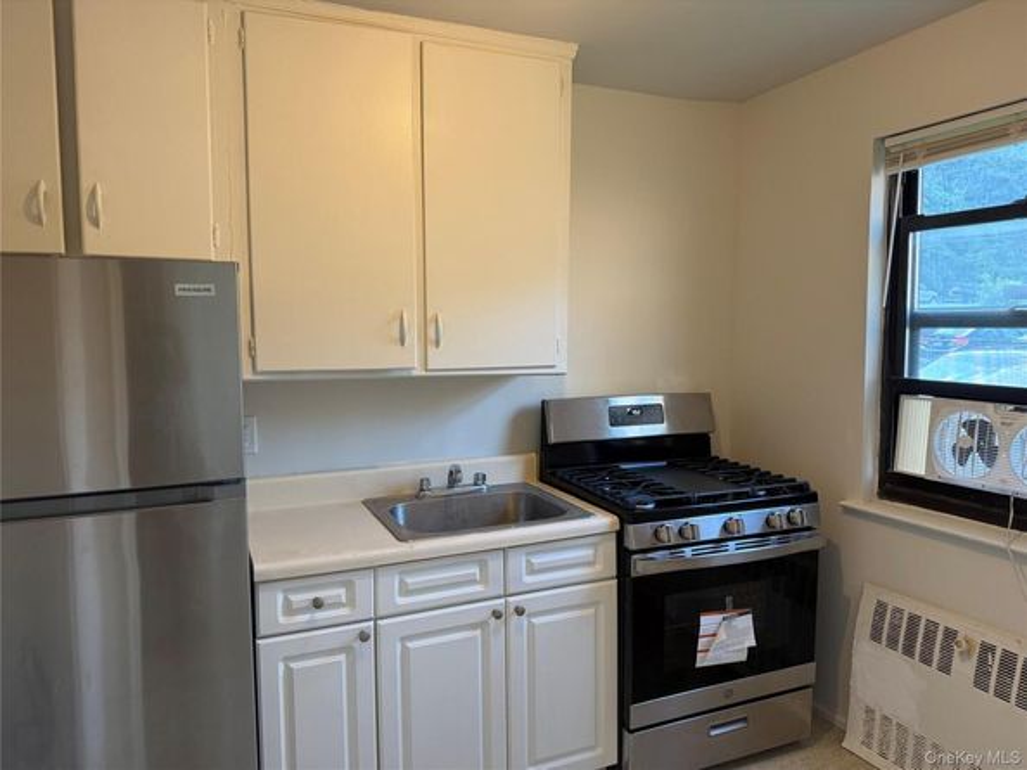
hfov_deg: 71.6
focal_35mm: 24
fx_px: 712
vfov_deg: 56.8
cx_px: 514
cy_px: 385
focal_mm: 6.76
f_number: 1.78
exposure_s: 1/120
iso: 200
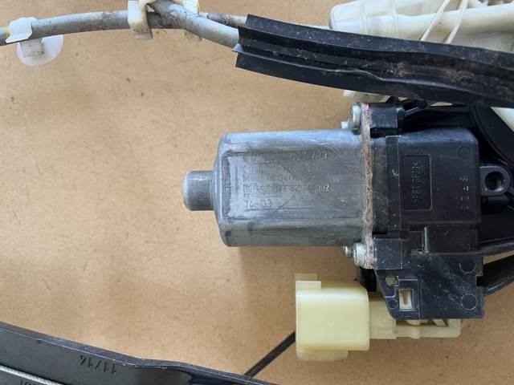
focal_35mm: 26
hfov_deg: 67.3
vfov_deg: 53.1
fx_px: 386
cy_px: 192
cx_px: 257
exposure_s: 1/62
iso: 125
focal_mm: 5.1
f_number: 1.6
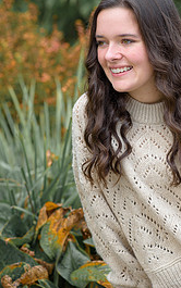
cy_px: 155
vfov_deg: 14.2
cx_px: 111
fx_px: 1158
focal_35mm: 147
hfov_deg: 8.9
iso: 160
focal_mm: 85
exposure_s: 1/1000
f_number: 2.8
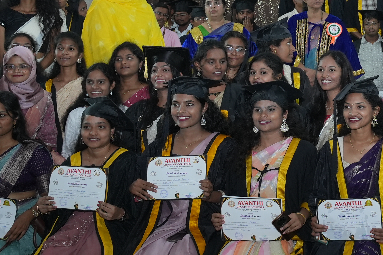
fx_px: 1171
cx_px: 513
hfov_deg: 17.3
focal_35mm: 110
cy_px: 38
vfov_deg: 12.4
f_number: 5.6
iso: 1000
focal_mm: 31.3
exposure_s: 1/125
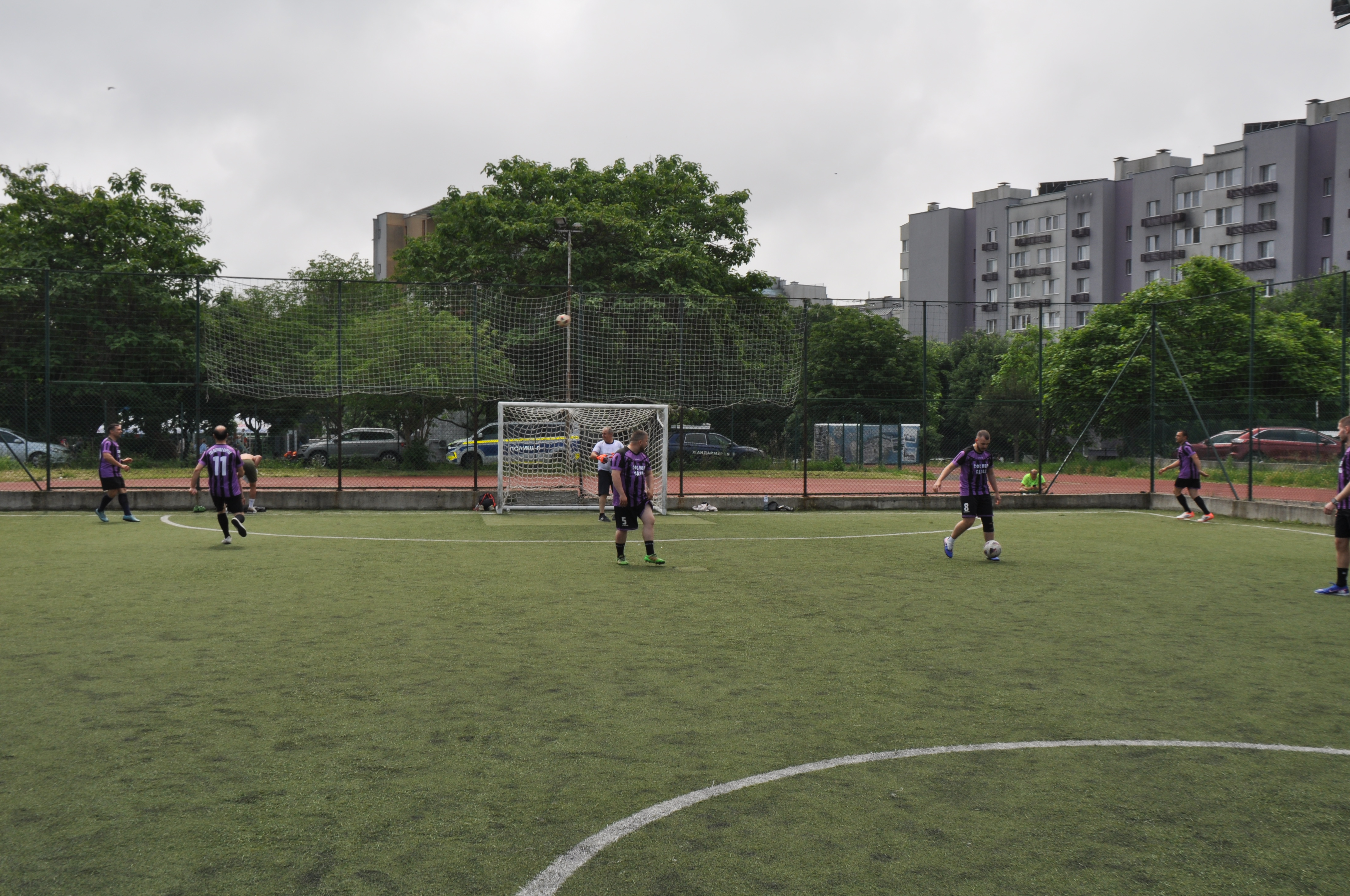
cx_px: 675
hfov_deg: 53.2
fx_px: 1348
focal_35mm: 36
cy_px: 448
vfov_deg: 36.8
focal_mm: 24
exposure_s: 1/200
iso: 200
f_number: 13
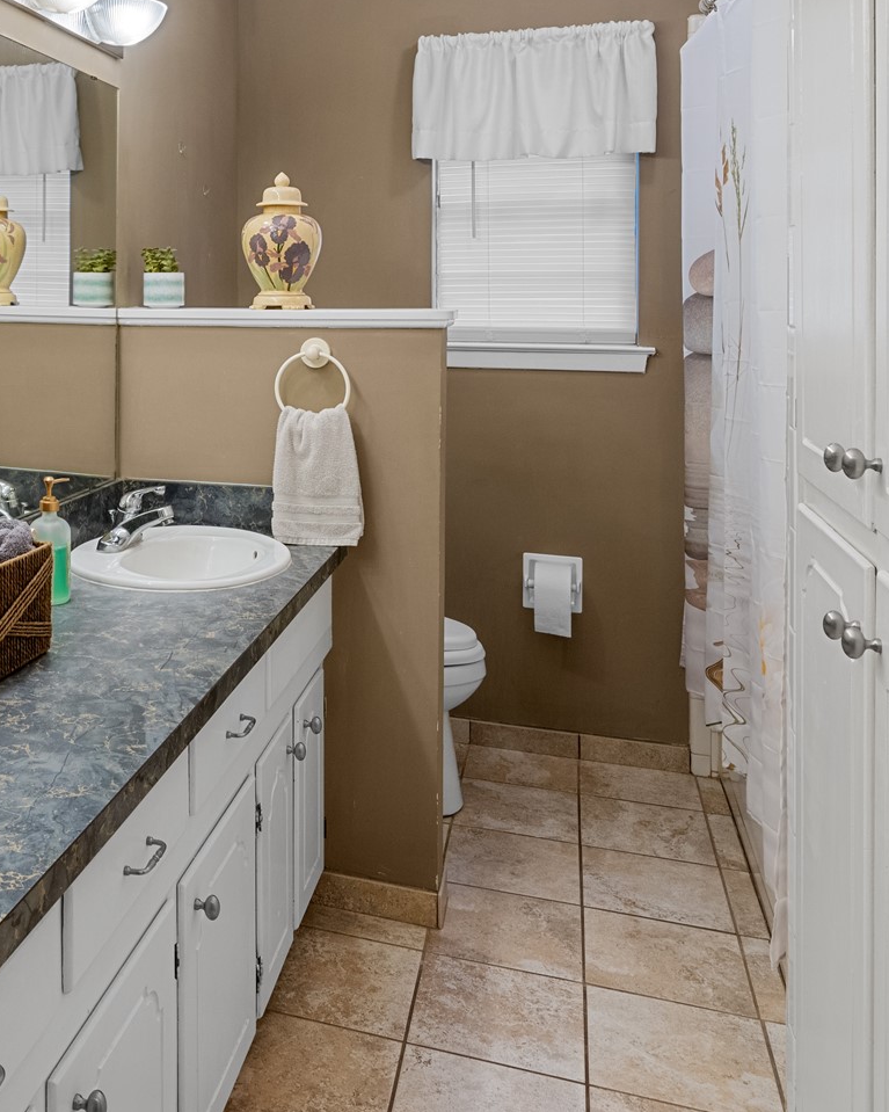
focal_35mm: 34
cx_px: 119
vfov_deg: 50.8
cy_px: 286
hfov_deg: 40.6
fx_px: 1118
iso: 400
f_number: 9
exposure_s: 1/6
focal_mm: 16
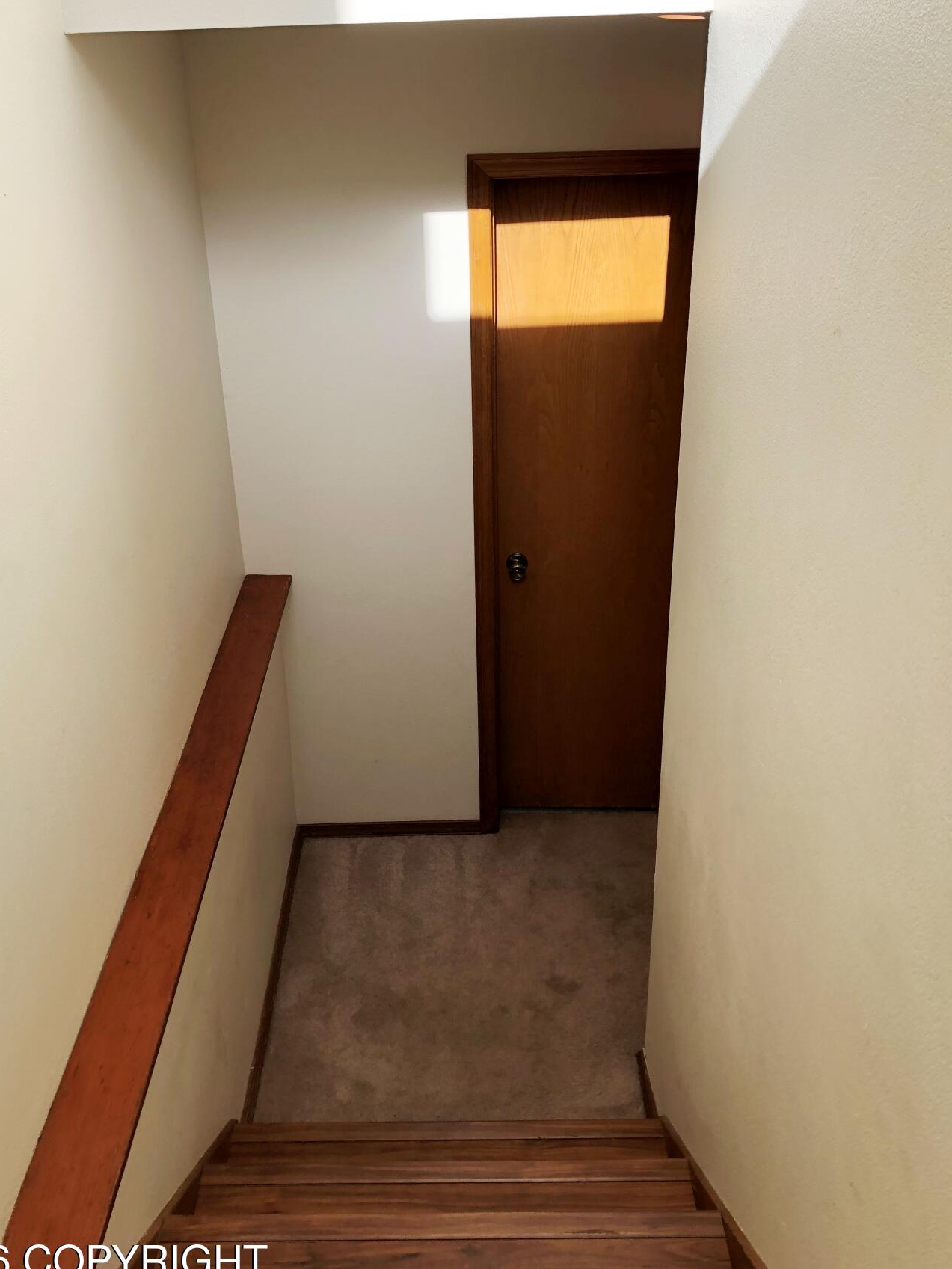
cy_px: 582
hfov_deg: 42.9
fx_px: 1210
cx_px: 443
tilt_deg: -26.8
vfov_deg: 55.3
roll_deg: +2.4
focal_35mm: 33
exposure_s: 1/463
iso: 20
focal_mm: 3.99
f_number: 1.8
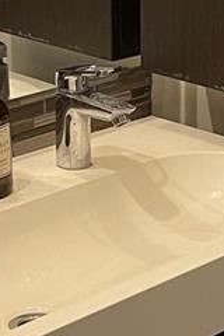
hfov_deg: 10.2
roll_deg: +0.5
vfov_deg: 15.2
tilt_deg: -18.1
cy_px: 134
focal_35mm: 135
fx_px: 1260
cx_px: 147
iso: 320
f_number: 1.6
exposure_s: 1/60
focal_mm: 4.2
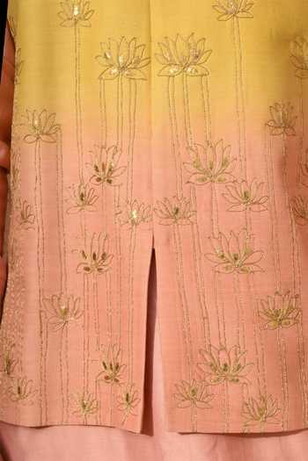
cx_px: 154
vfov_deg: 32.9
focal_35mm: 61
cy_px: 230
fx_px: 783
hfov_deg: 22.3
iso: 250
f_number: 8
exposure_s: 1/160
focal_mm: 61
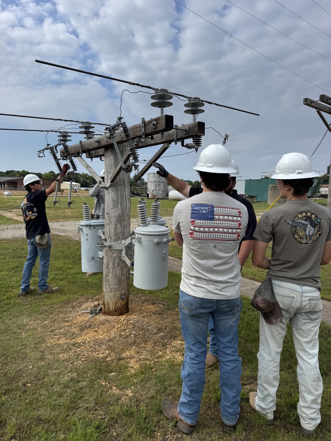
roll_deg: +0.1
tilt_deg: -4.5
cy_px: 220
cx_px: 166
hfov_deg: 56.8
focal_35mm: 24
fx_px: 306
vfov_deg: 71.6
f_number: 1.78
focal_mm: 6.76
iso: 80
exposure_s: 1/5814
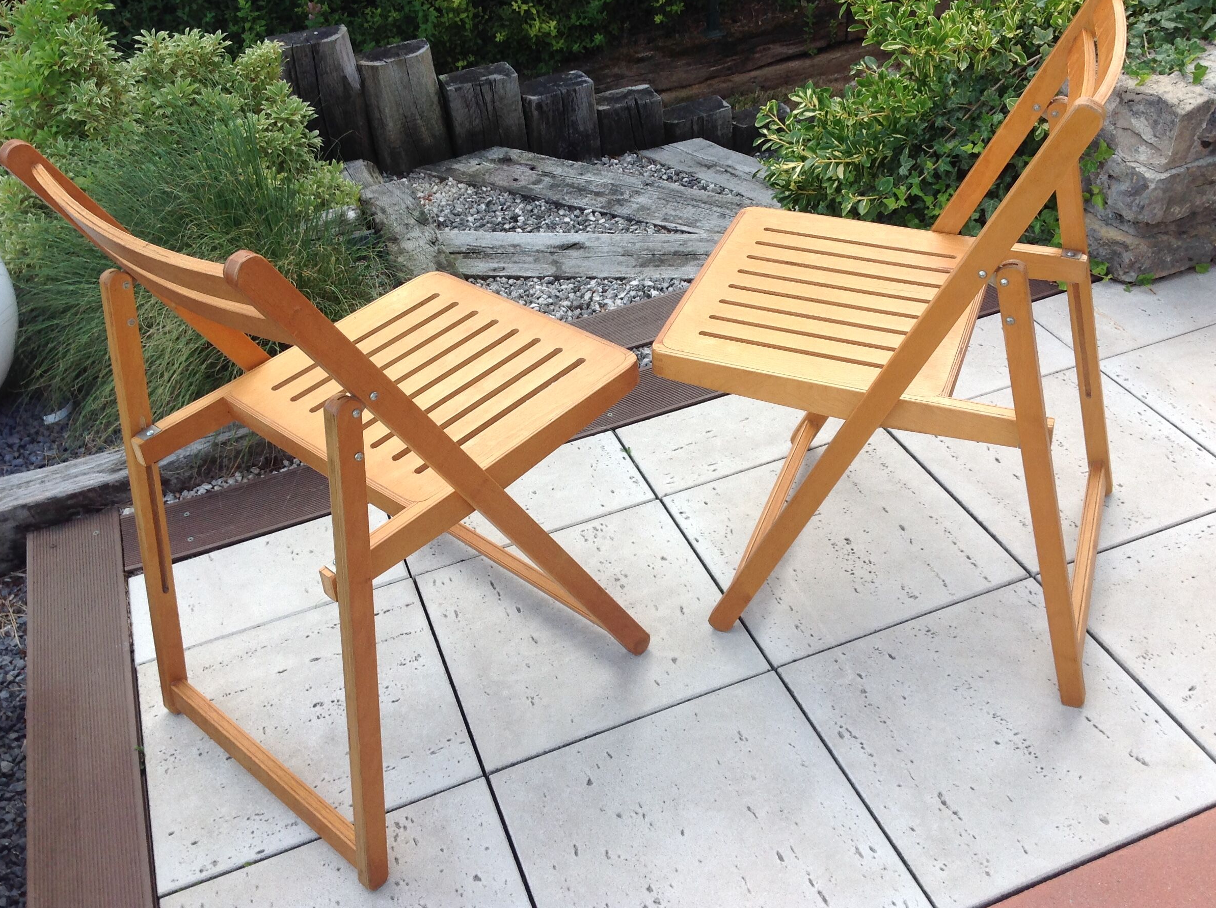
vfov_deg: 37.6
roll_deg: +5.6
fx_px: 1333
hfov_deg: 49.0
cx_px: 630
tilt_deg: -38.0
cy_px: 423
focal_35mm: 38
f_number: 2.4
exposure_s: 1/308
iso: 50
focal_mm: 4.28
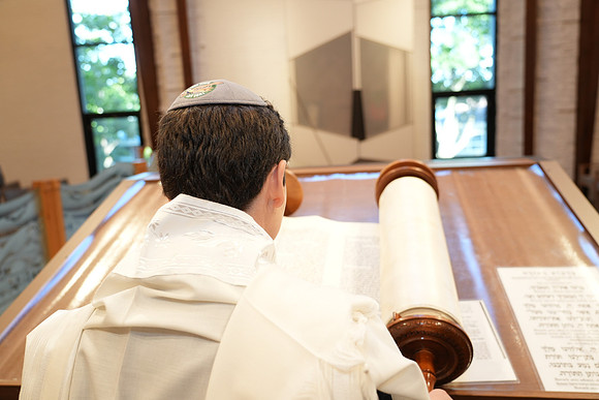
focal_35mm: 29
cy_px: 200
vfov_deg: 45.0
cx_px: 300
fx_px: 483
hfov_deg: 63.6
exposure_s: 1/80
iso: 640
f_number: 4
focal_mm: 29
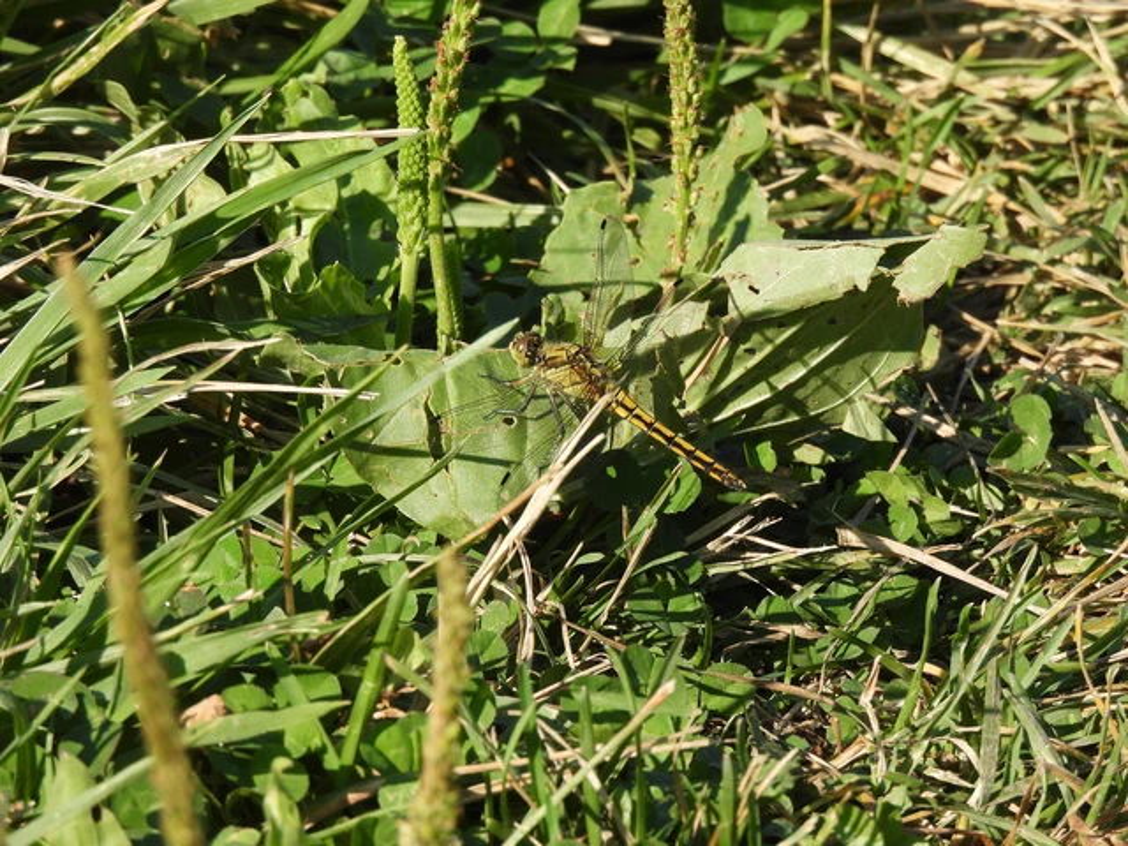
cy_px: 423
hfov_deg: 2.5
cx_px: 564
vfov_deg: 1.9
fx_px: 26069
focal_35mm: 800
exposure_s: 1/320
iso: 100
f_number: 6.3
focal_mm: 143
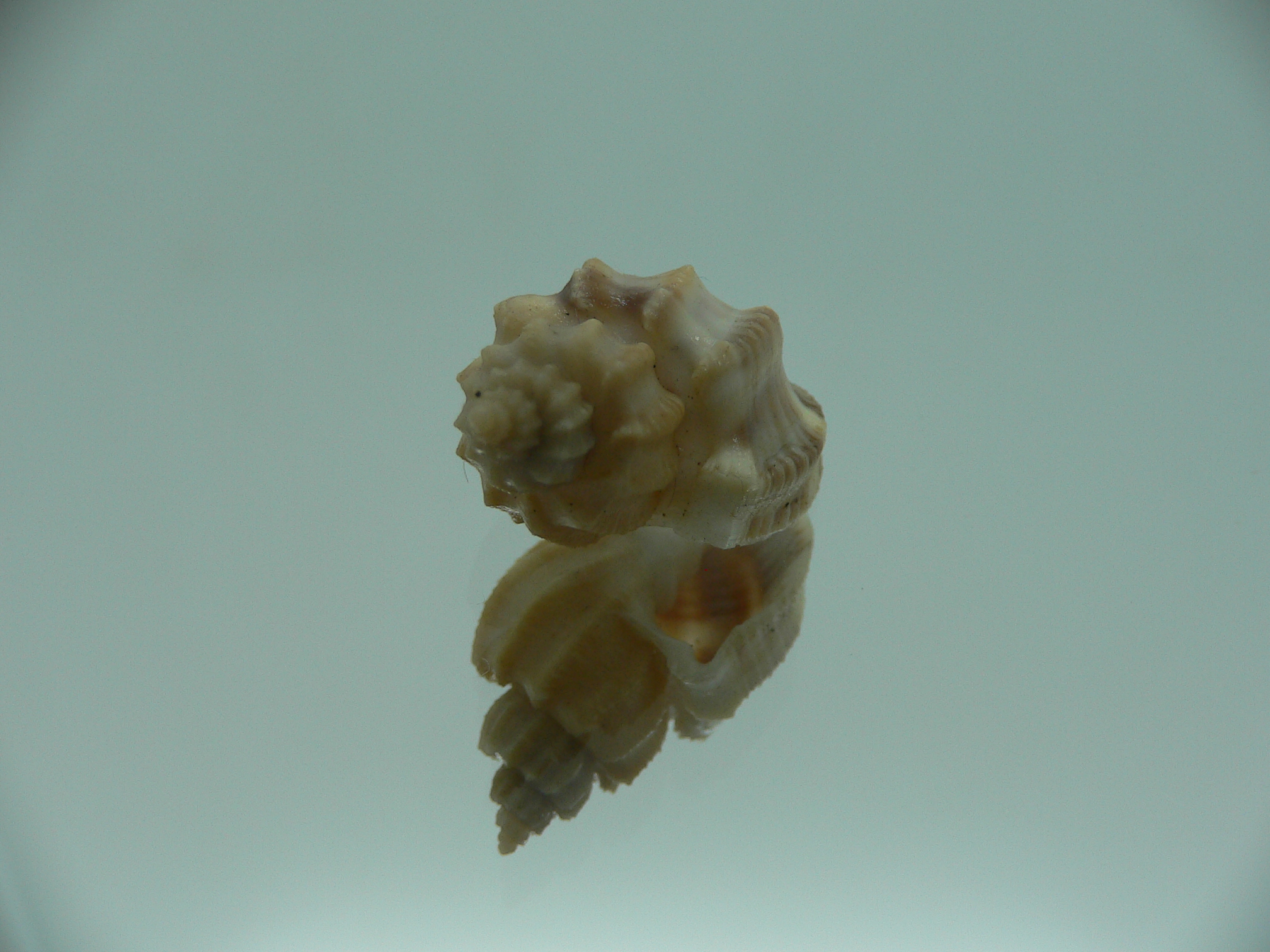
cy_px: 476
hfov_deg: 52.6
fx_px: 1284
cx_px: 635
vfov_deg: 40.7
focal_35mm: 35
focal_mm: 4.6
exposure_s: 1/60
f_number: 2.8
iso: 80
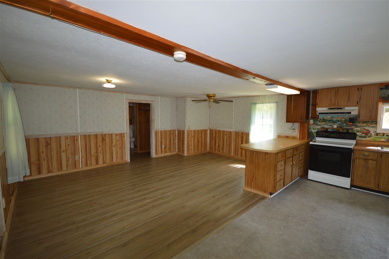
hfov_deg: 100.4
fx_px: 162
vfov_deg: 77.2
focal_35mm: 15
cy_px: 130
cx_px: 194
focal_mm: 10
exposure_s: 1/80
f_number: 4
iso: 400
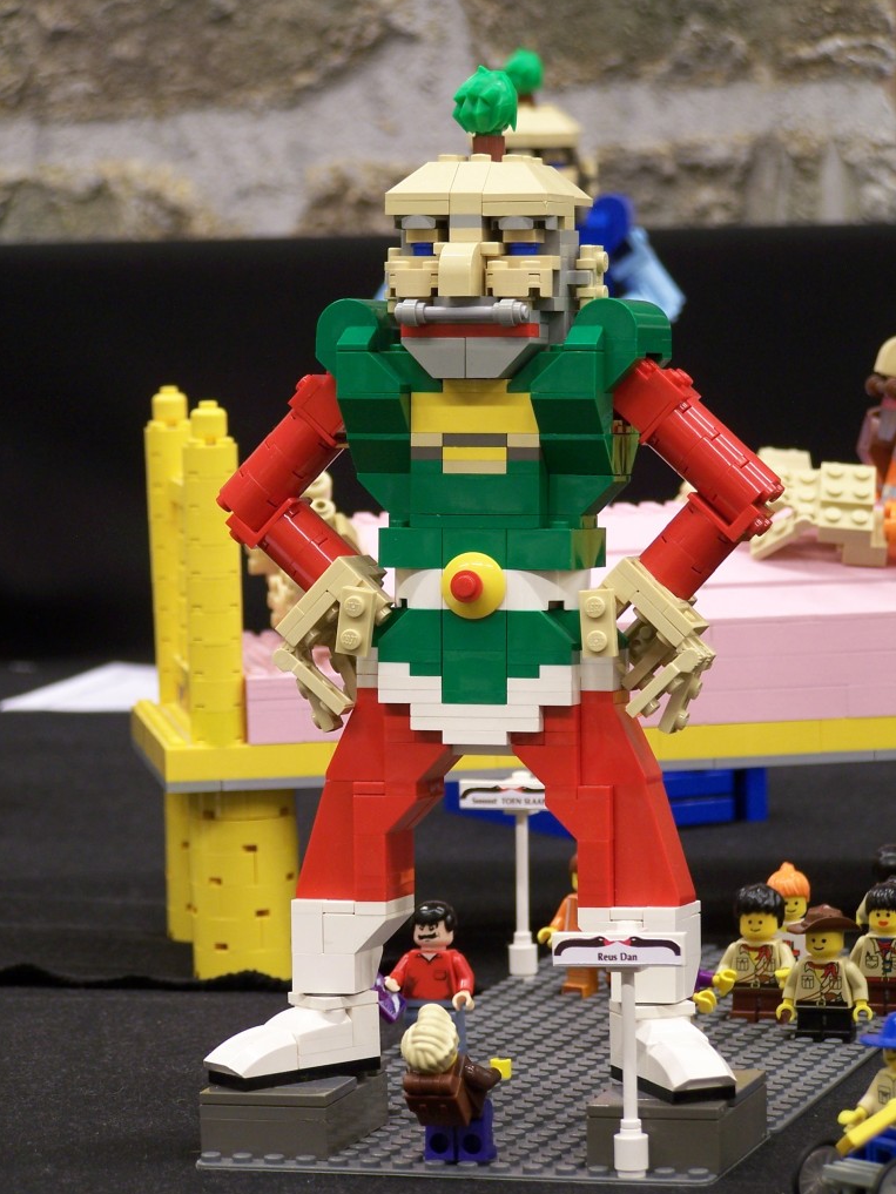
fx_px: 4831
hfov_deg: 10.6
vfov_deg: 14.1
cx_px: 446
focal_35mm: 140
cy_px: 600
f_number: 3.2
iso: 80
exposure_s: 1/2
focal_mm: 23.1
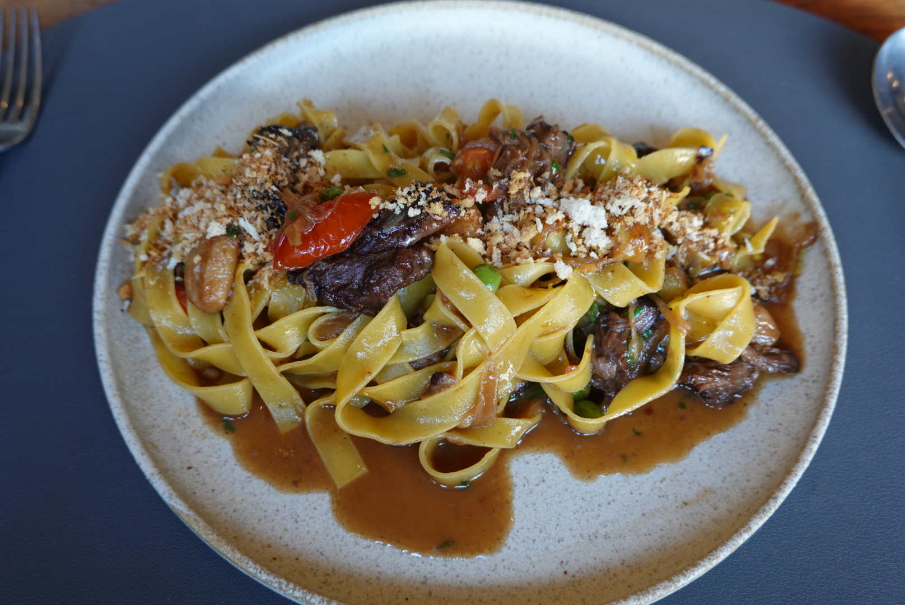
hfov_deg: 58.7
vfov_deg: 41.2
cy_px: 302
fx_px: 805
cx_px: 452
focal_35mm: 32
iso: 320
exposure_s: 1/40
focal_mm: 11.76
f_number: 3.5
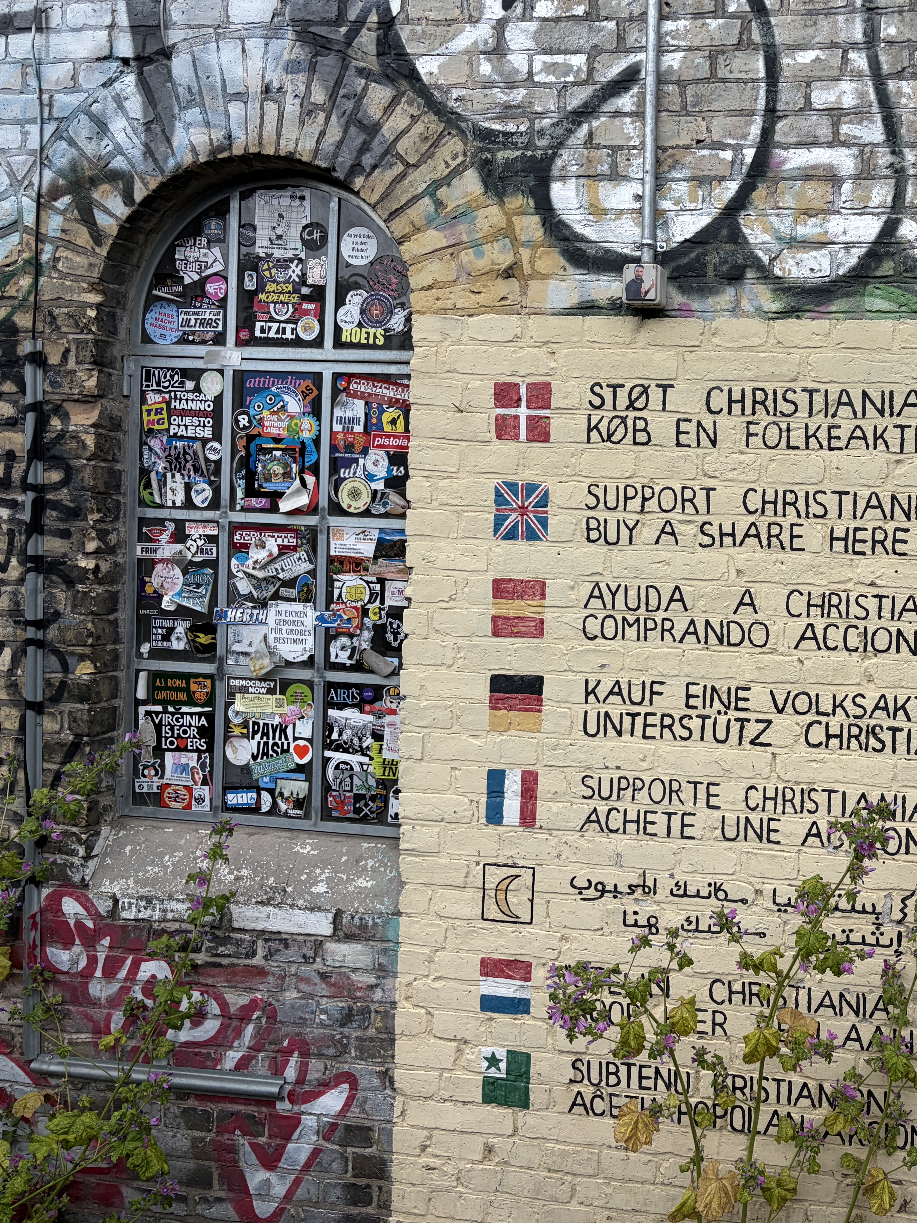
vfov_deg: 51.3
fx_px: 1271
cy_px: 596
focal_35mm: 36
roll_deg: -2.9
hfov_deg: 37.8
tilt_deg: -2.9
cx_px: 771
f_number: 1.6
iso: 50
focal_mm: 5.96
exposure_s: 1/1706
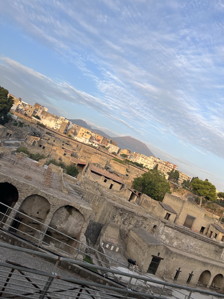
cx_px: 112
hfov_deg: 53.1
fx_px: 224
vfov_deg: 67.3
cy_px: 150
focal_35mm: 26
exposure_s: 1/668
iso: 50
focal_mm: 5.1
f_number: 1.6
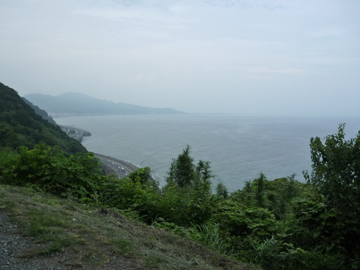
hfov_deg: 59.9
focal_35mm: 30
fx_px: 312
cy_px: 137
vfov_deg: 46.8
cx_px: 171
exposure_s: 1/640
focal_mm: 4.9
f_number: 3.3
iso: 125
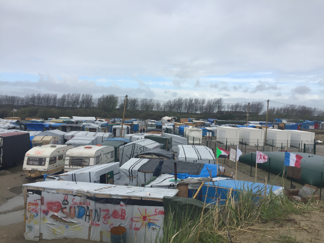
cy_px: 122
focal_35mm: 29
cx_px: 162
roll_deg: -2.3
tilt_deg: -2.3
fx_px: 271
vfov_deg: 48.2
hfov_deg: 61.7
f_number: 2.2
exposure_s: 1/1883
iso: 32
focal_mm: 4.15
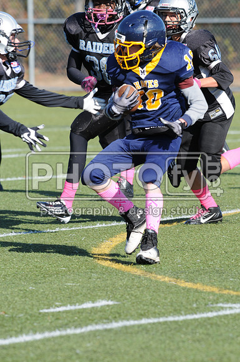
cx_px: 120
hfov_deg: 3.0
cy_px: 181
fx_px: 4513
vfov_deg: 4.6
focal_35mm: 450
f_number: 6.3
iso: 200
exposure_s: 1/500
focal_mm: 300
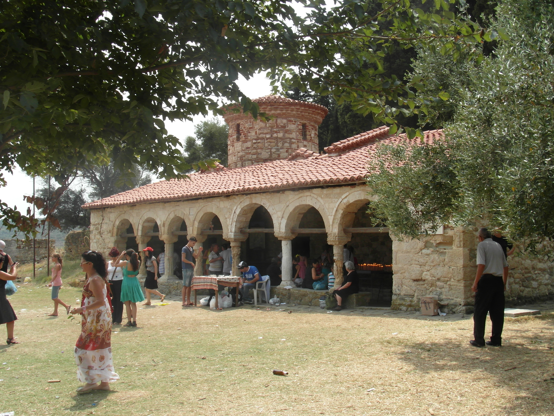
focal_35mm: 41
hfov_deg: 45.8
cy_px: 208
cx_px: 277
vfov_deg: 35.1
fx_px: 656
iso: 80
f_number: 6.4
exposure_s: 1/180
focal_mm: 6.8
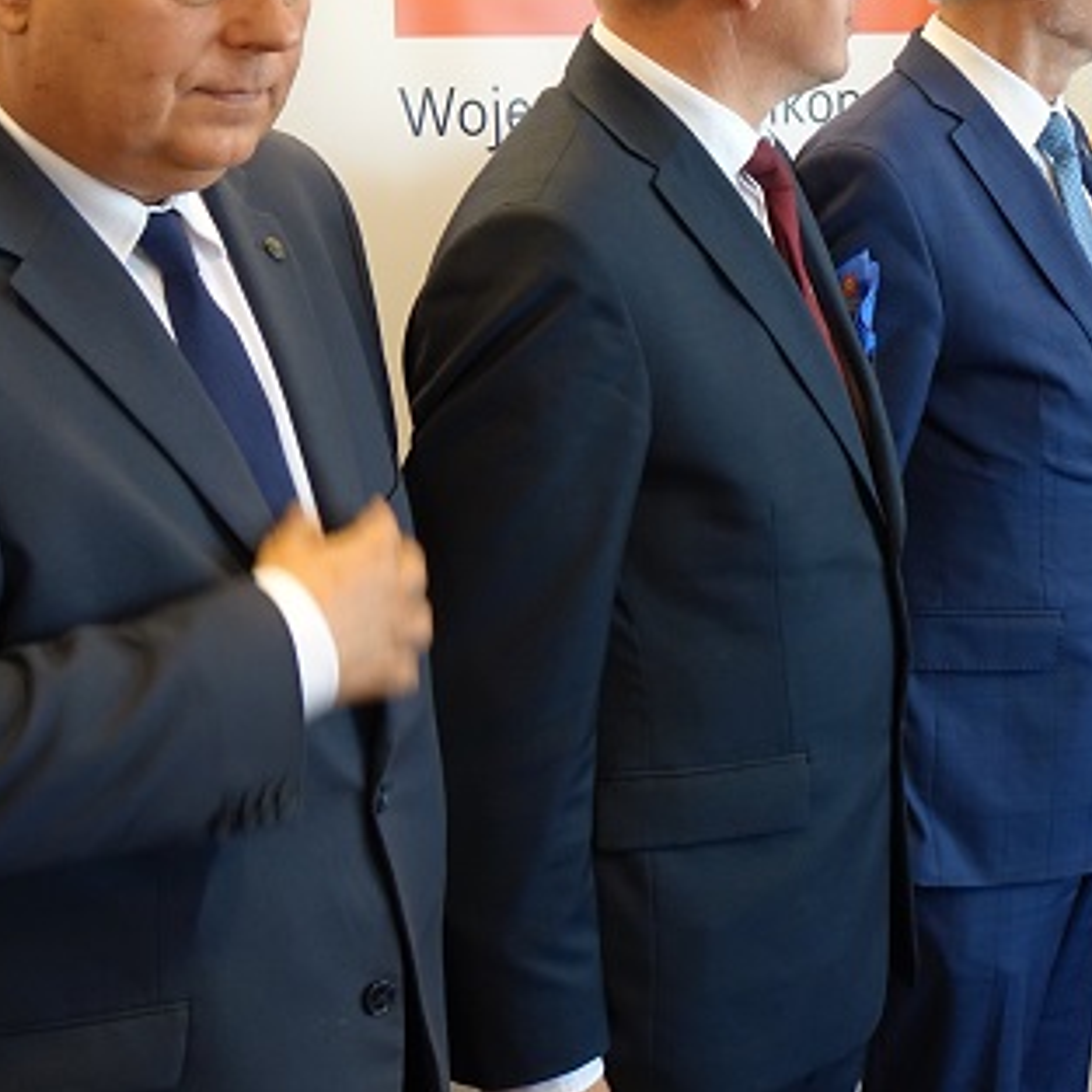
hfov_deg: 22.0
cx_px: 1068
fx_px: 2712
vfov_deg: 22.7
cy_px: 354
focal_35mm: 76
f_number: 2.8
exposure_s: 1/40
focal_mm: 12.83
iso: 320
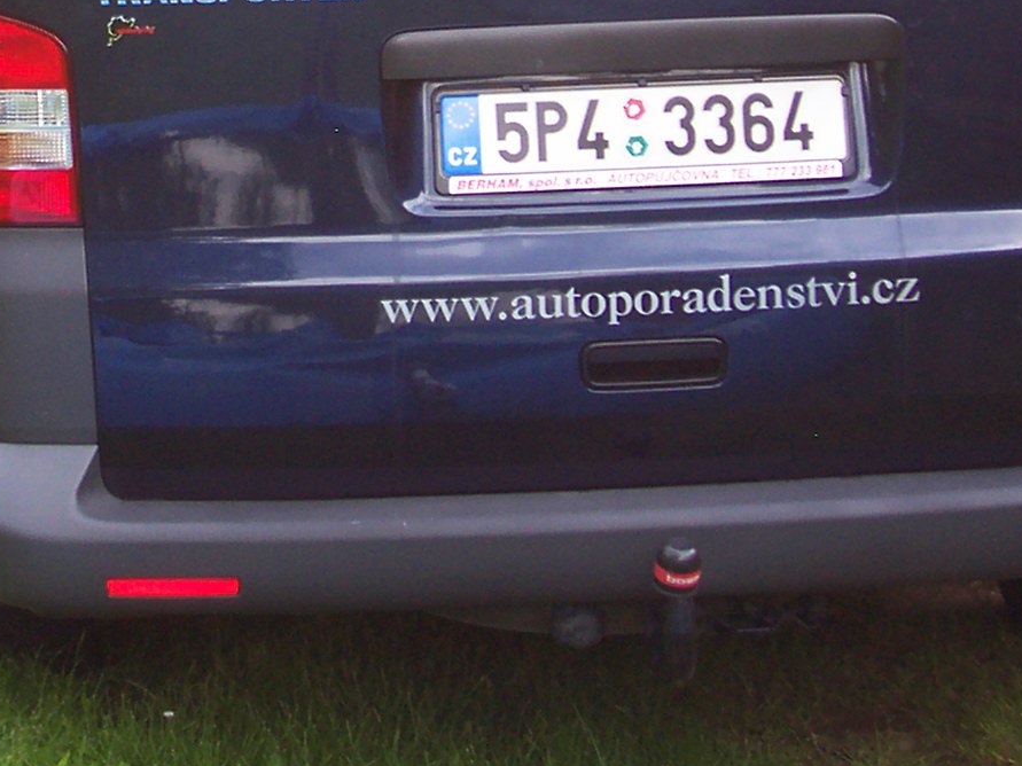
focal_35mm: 137
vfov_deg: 10.6
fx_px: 4044
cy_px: -167
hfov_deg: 14.3
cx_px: 92
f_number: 3.2
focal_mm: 8.7
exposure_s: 1/141
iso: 80
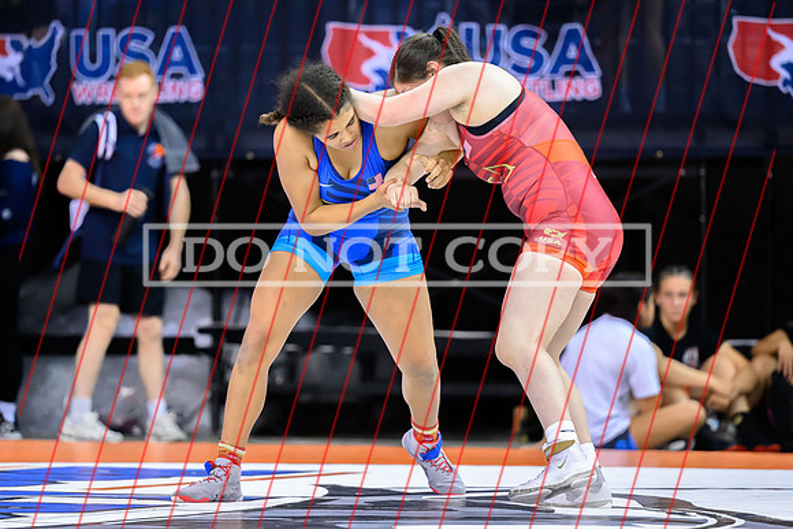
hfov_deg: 9.0
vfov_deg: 6.0
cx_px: 395
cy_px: 246
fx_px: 5013
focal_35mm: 228
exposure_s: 1/800
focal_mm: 175
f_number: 2.8
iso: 6400
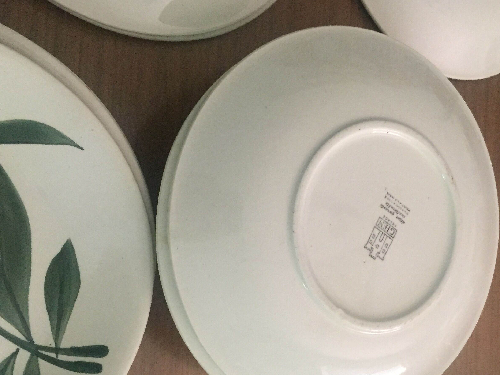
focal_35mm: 40
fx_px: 578
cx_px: 299
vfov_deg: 35.8
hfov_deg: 46.5
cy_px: 235
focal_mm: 4.15
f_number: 2.2
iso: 250
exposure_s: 1/25
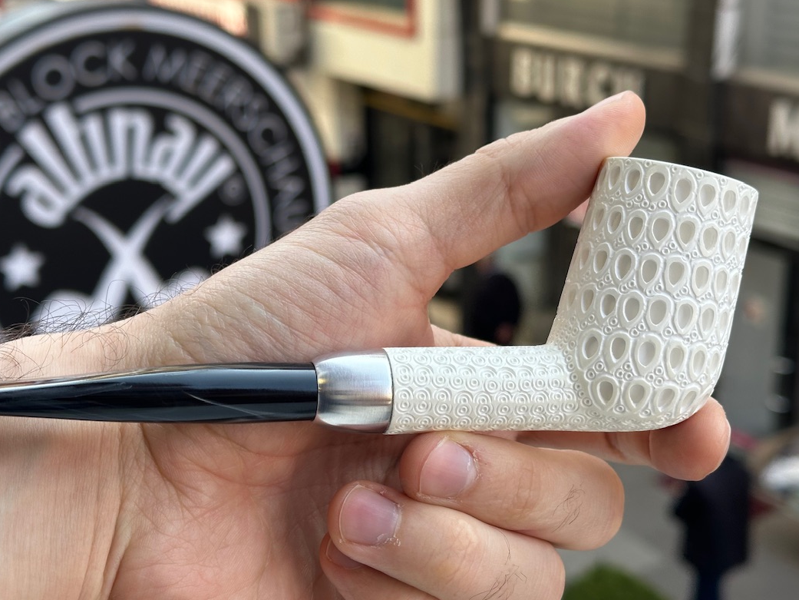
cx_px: 371
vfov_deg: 24.8
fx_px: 1362
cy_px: 305
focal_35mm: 59
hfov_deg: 32.7
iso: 64
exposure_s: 1/499
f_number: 1.78
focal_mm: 6.86
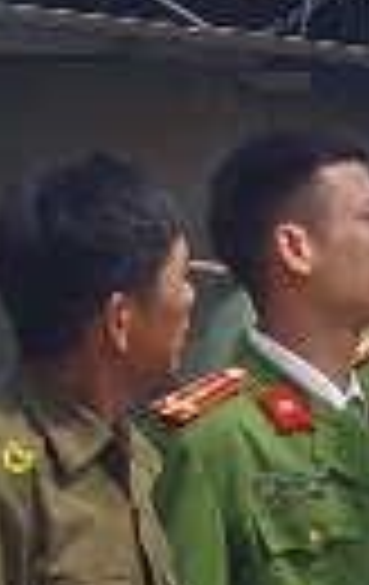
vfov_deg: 5.3
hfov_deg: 3.3
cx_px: 886
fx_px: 6266
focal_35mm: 392
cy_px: -9
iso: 100
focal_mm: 32.5
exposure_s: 1/160
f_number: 9
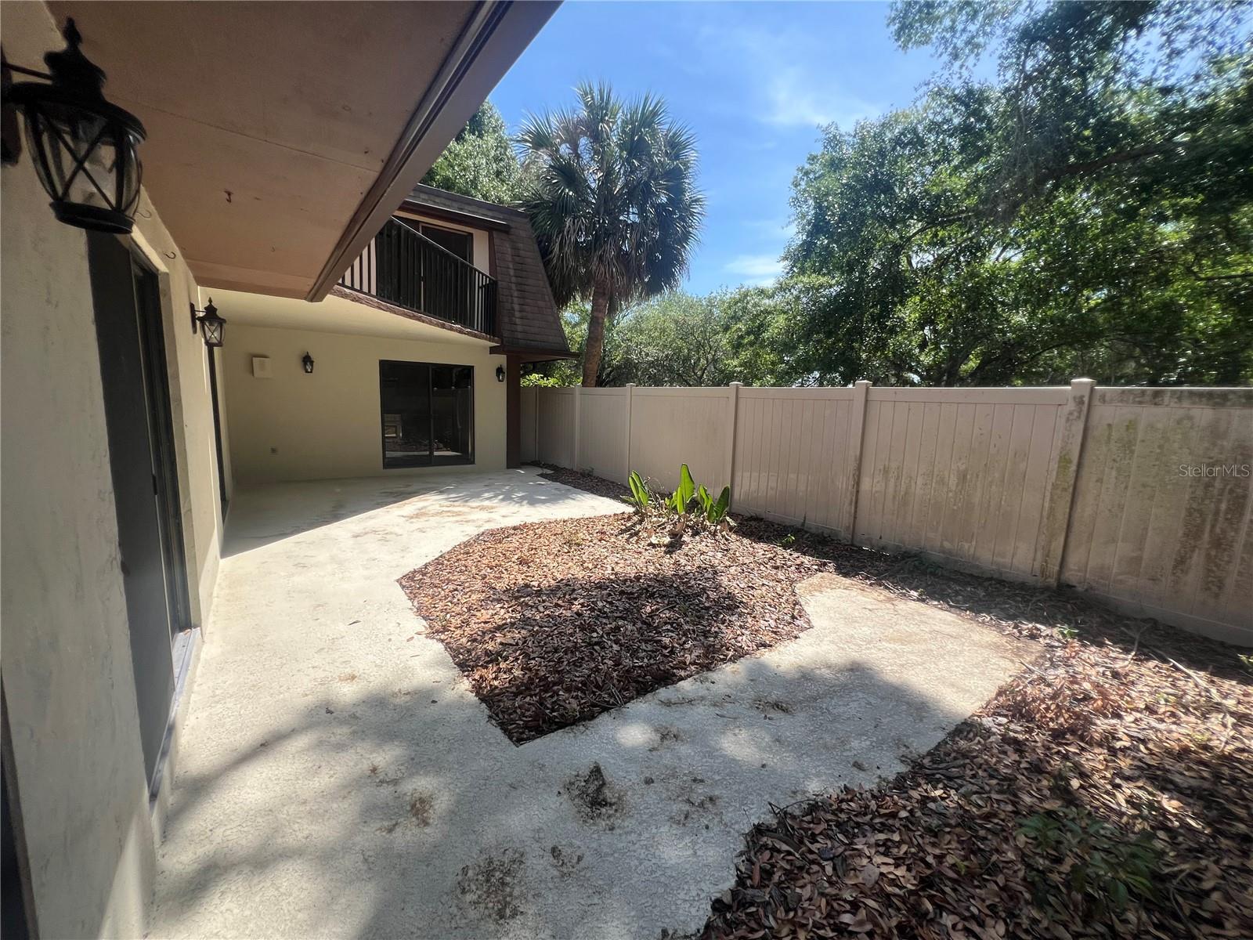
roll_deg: -2.2
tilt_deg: -8.9
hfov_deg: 106.2
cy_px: 470
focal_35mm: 13
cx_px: 626
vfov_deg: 89.9
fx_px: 471
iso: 32
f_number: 1.8
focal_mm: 1.57
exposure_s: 1/889
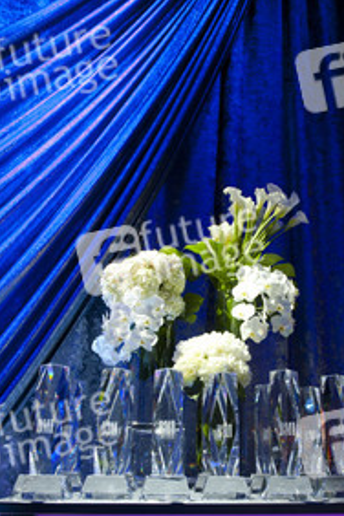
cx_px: 224
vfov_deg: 54.7
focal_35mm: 34
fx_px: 487
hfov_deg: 38.5
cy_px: 344
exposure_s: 1/250
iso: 800
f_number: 4
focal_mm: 24
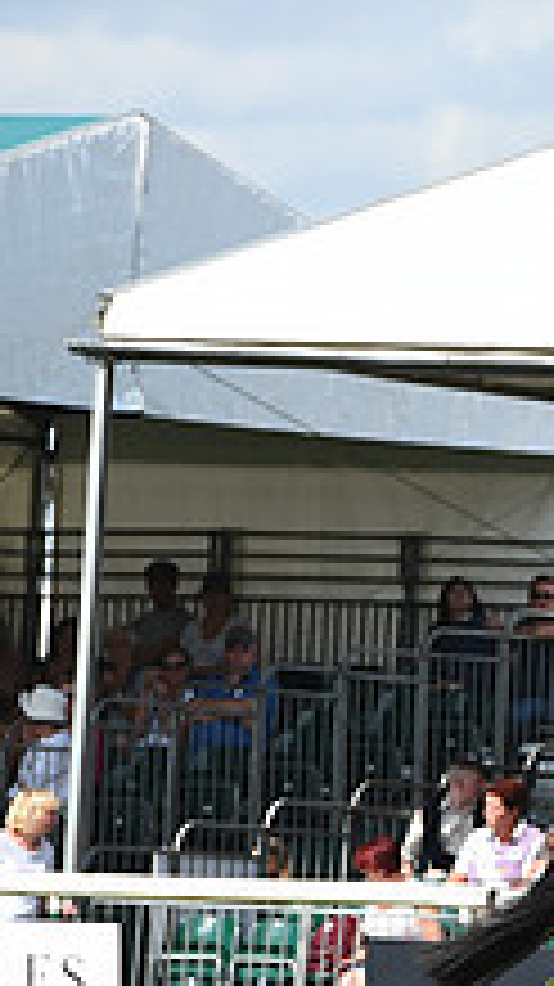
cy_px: 702
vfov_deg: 3.9
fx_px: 14485
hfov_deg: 2.2
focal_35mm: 554
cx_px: 1090
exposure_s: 1/1250
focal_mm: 200
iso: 250
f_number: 6.3
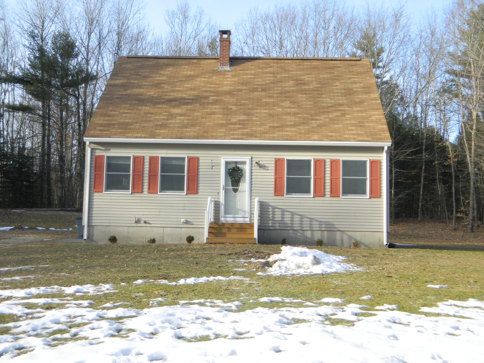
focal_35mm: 41
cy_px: 182
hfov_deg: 45.8
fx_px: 573
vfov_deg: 35.1
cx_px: 242
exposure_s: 1/400
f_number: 3.5
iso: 110
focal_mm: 7.3
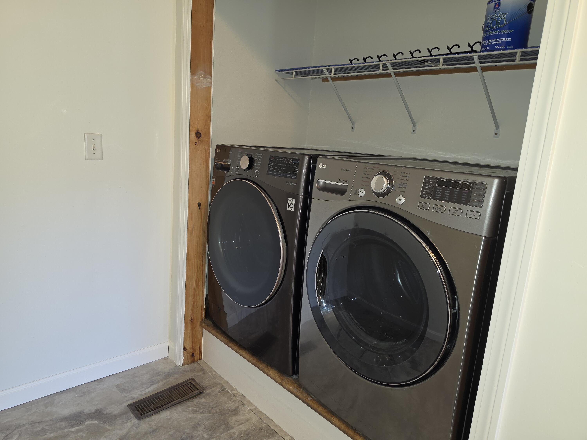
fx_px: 390
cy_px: 220
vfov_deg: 58.9
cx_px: 294
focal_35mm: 23
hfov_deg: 73.9
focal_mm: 6.5
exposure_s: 1/30
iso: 64
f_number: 1.4
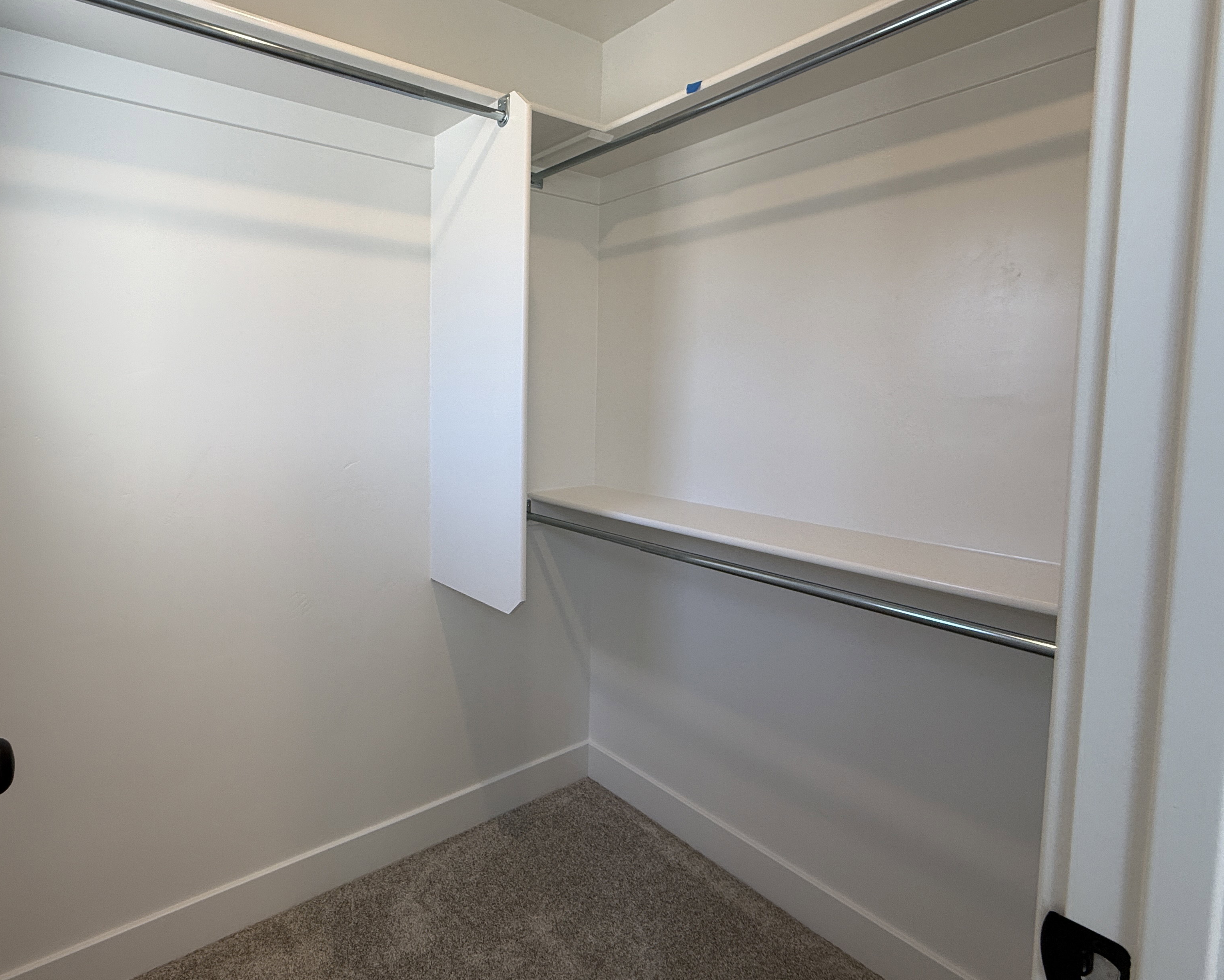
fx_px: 652
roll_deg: -0.7
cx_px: 443
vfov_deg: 73.5
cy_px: 434
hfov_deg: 84.3
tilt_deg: -3.1
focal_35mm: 18
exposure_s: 1/120
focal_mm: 2.22
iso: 50
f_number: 2.2
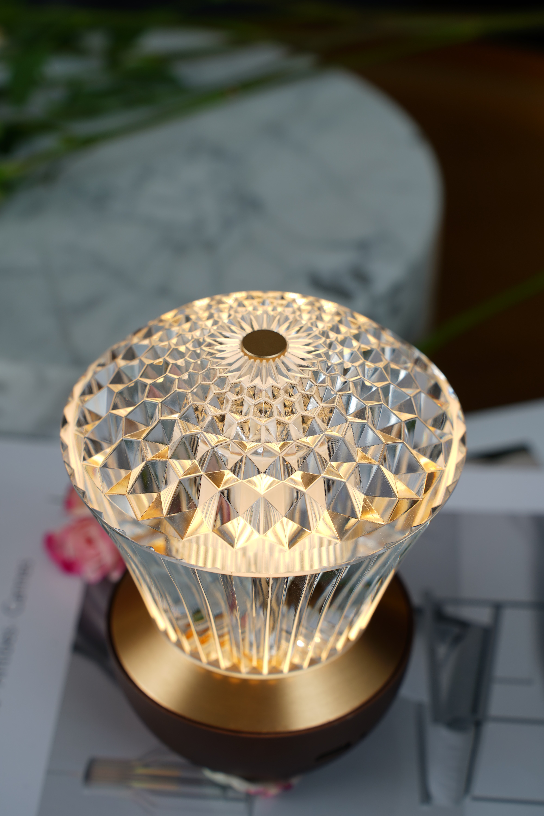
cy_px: 408
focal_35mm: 75
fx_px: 1700
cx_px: 272
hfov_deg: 18.2
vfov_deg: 27.0
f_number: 7.1
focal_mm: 75
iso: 50
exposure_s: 1/50
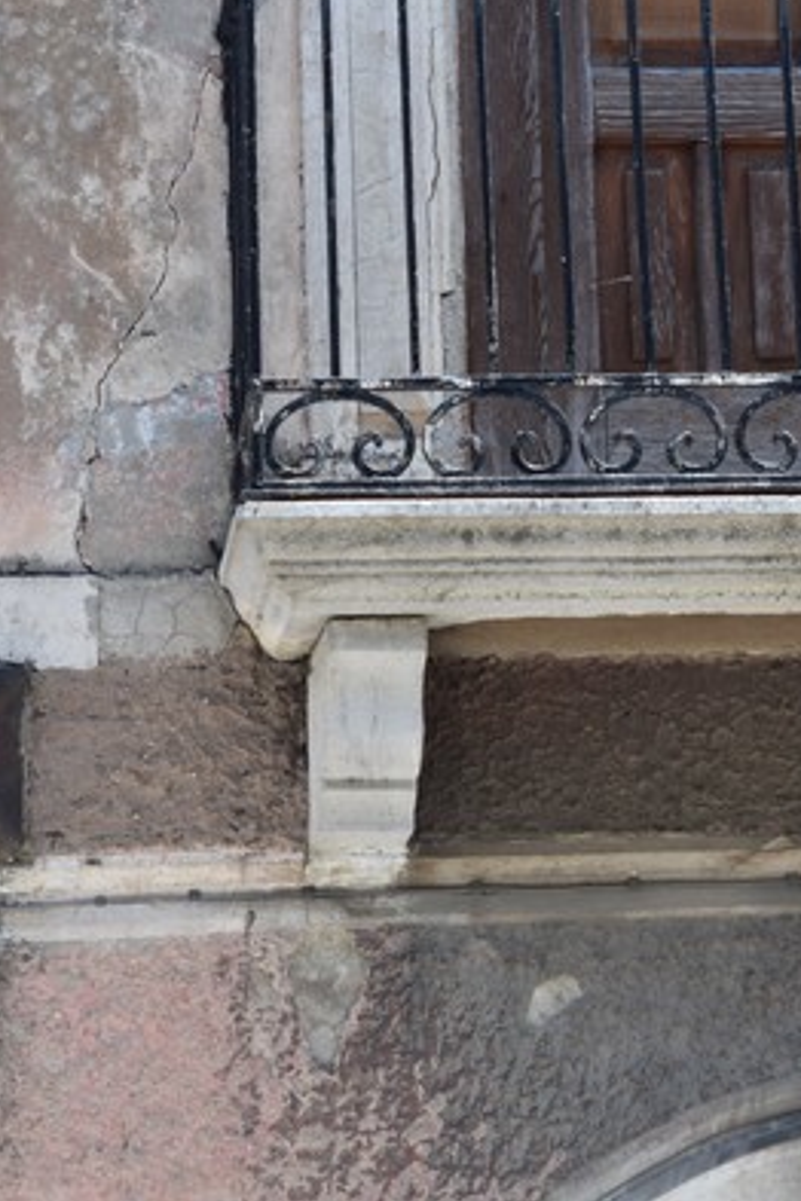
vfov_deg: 11.4
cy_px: -263
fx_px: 5874
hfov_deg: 7.8
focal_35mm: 176
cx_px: 877
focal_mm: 48
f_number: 8
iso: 320
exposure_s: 1/250
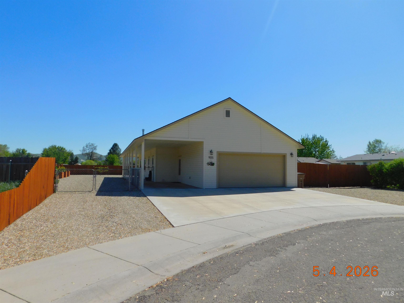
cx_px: 202
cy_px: 152
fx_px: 268
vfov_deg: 58.9
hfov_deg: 73.9
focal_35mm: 23
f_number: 6
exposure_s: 1/640
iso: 125
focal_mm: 4
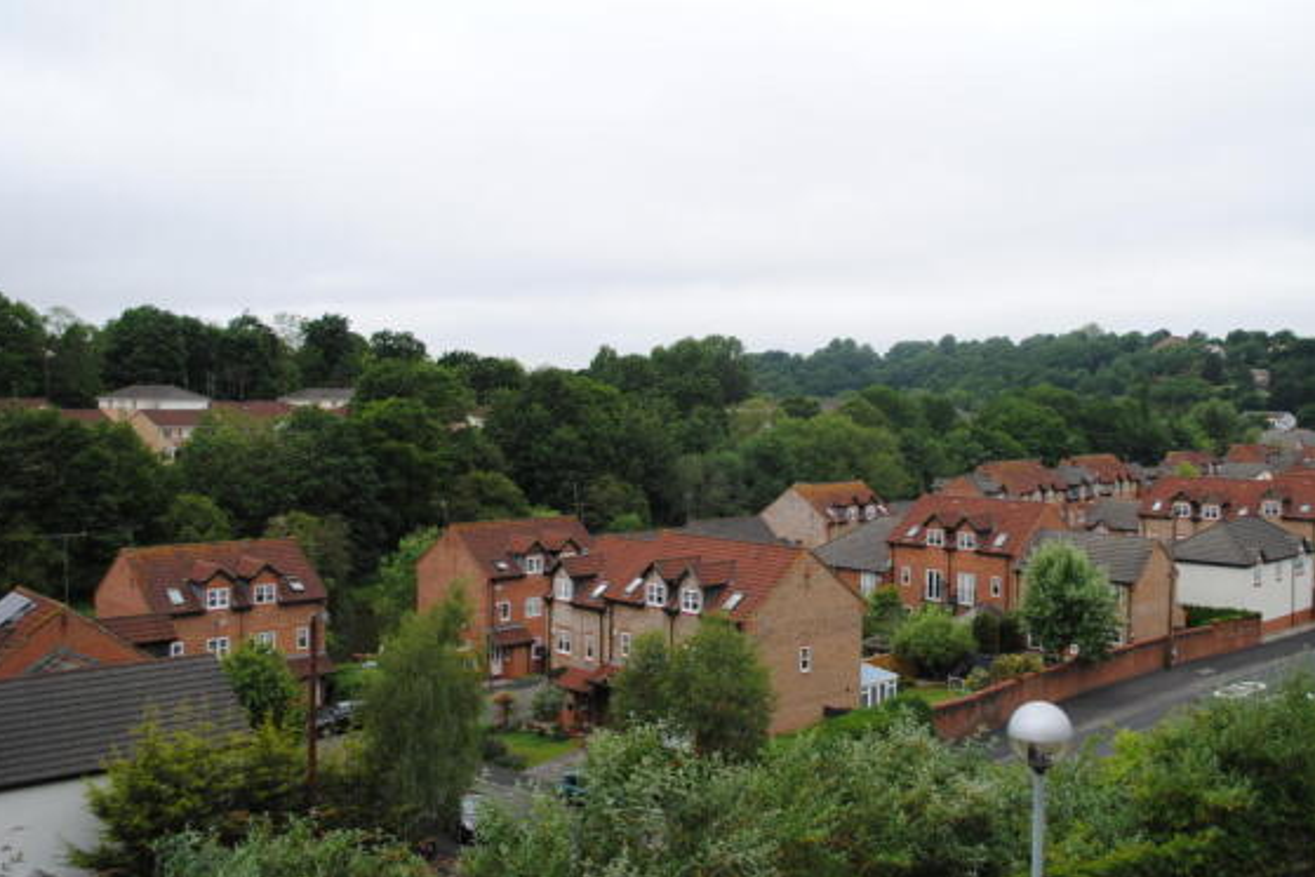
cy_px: 377
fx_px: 1279
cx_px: 714
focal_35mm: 35
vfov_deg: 37.8
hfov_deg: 54.4
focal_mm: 20
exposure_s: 1/200
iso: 100
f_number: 5
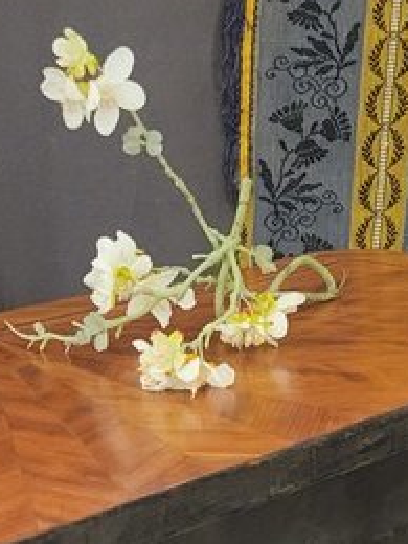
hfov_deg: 14.8
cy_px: 793
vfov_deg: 17.8
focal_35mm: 100
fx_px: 1572
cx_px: 285
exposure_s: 1/50
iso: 640
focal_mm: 5.4
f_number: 1.8
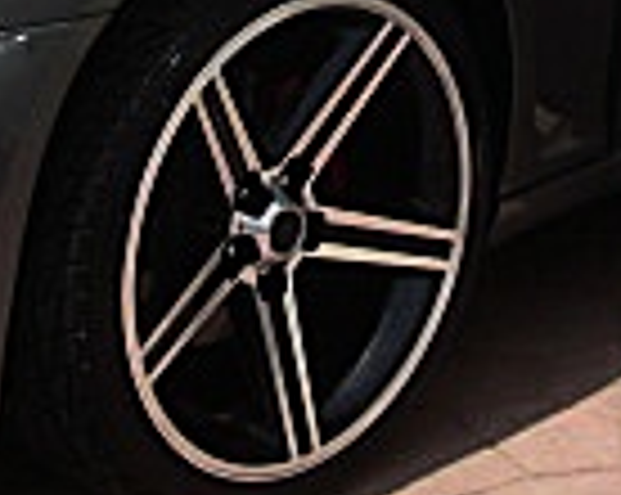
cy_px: -126
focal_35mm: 163
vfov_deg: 9.3
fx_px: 2992
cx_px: 392
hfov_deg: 11.8
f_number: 2.8
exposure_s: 1/800
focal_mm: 6.3
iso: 50
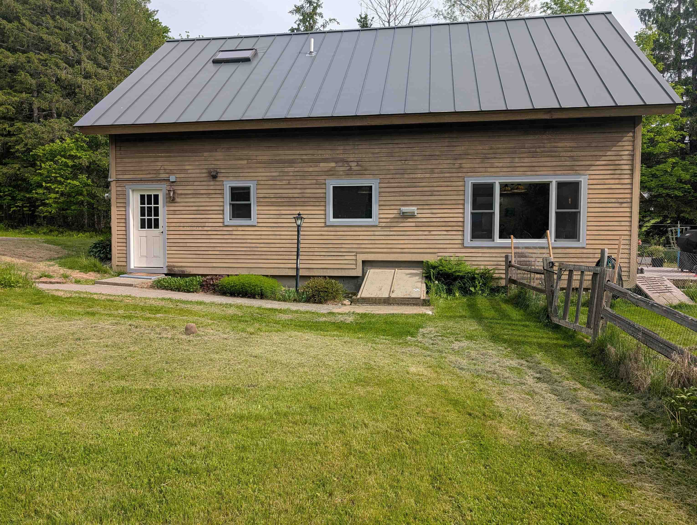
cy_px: 262
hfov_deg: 71.5
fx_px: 484
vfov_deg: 56.9
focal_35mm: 24
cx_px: 348
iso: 19
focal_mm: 6.9
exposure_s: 1/698
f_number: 1.68
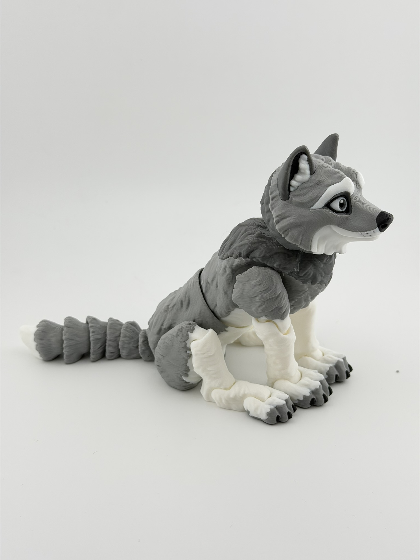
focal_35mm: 48
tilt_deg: -24.9
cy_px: 280
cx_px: 210
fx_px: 777
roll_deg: +0.1
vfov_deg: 39.7
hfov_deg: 30.3
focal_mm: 6.76
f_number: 1.78
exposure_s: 1/1795
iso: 64
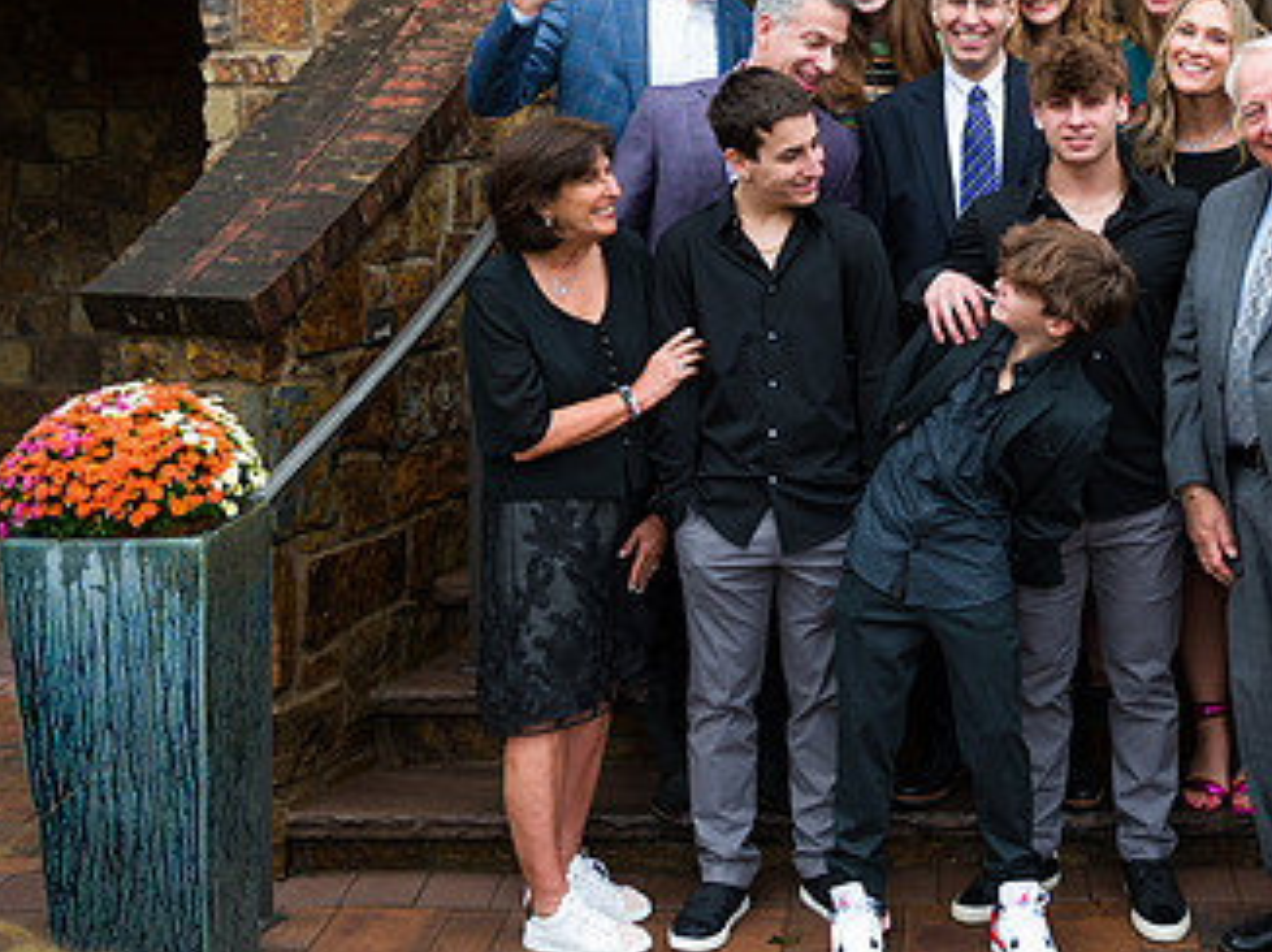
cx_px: 940
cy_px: 246
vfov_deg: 24.9
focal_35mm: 58
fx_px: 2130
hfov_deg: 32.7
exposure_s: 1/400
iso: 320
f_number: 4
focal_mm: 32
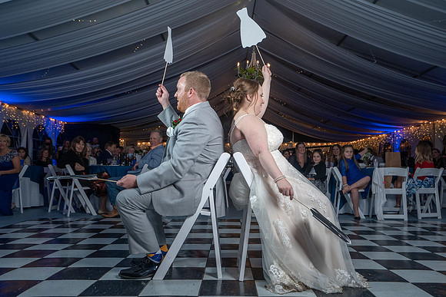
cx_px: 233
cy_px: 152
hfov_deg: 60.5
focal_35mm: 31
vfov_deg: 42.5
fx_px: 382
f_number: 5.6
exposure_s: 1/250
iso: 2000
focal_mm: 29
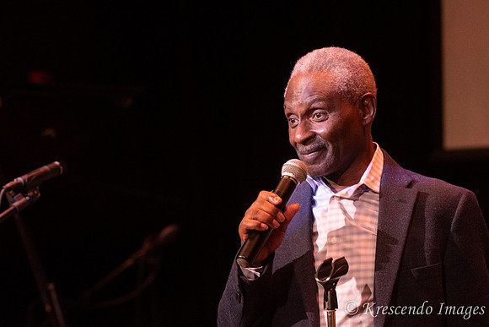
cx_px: 244
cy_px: 164
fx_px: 2547
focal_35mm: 188
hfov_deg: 11.0
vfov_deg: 7.3
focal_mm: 125
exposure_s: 1/250
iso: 3200
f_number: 4
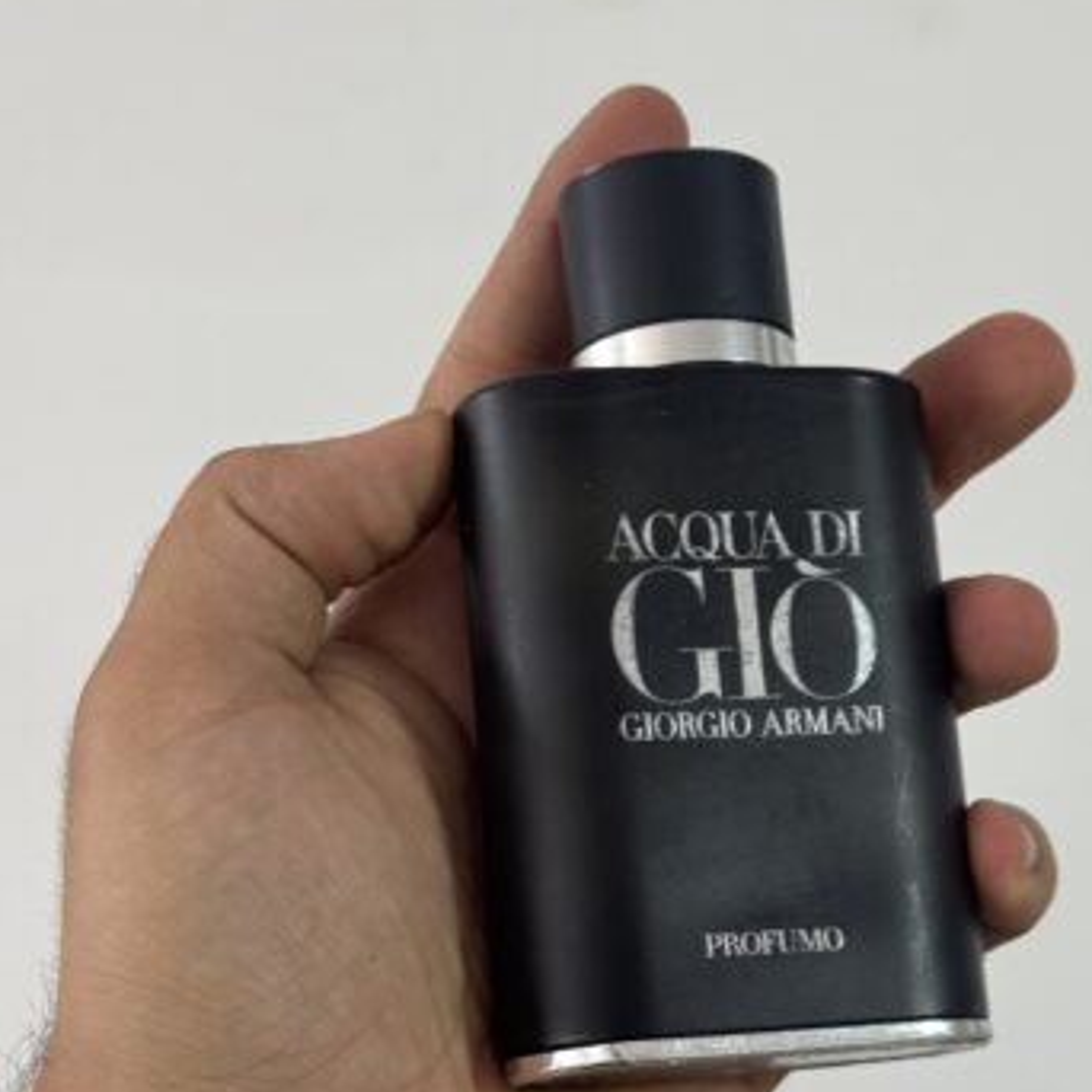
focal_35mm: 71
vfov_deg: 24.2
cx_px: 683
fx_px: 2534
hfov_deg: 24.3
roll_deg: -3.1
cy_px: 742
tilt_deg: -25.3
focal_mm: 6.76
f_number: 1.78
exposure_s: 1/50
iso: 100
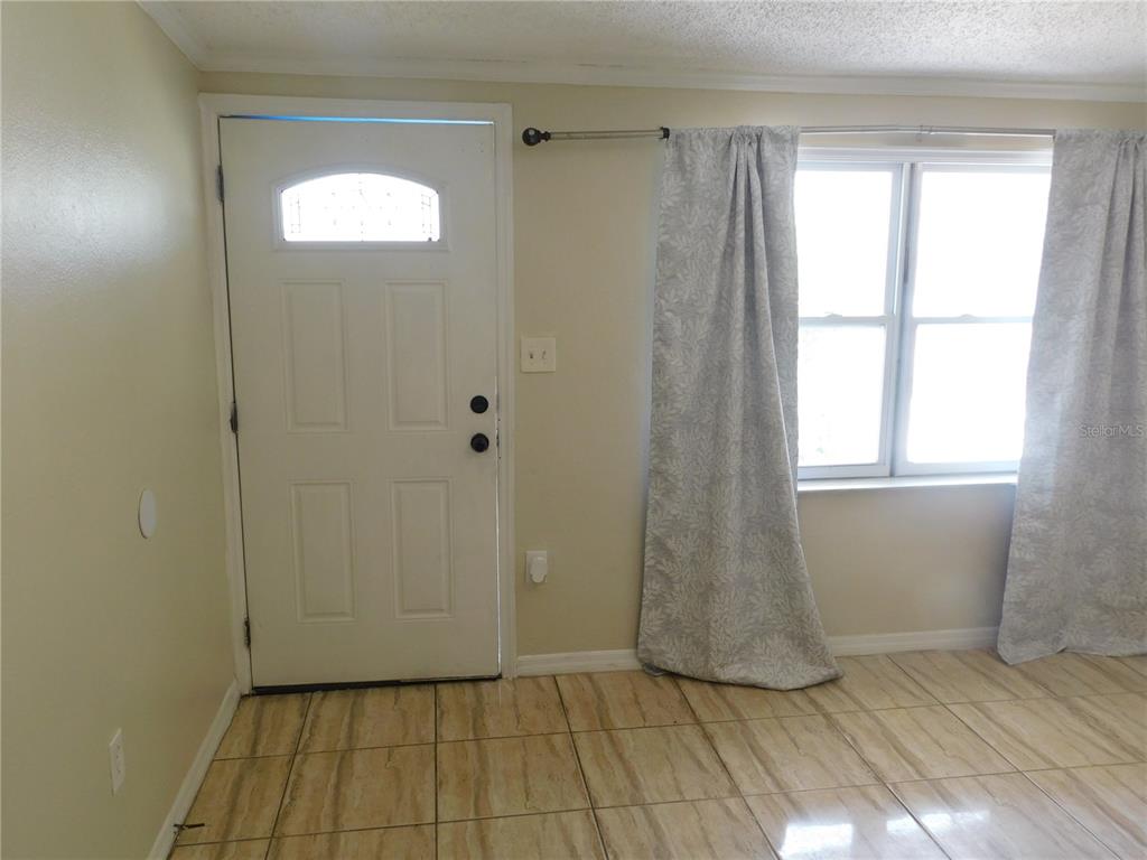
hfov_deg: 63.4
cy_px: 430
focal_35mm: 28
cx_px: 574
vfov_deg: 49.7
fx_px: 928
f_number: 3.2
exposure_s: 1/30
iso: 180
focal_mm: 4.9
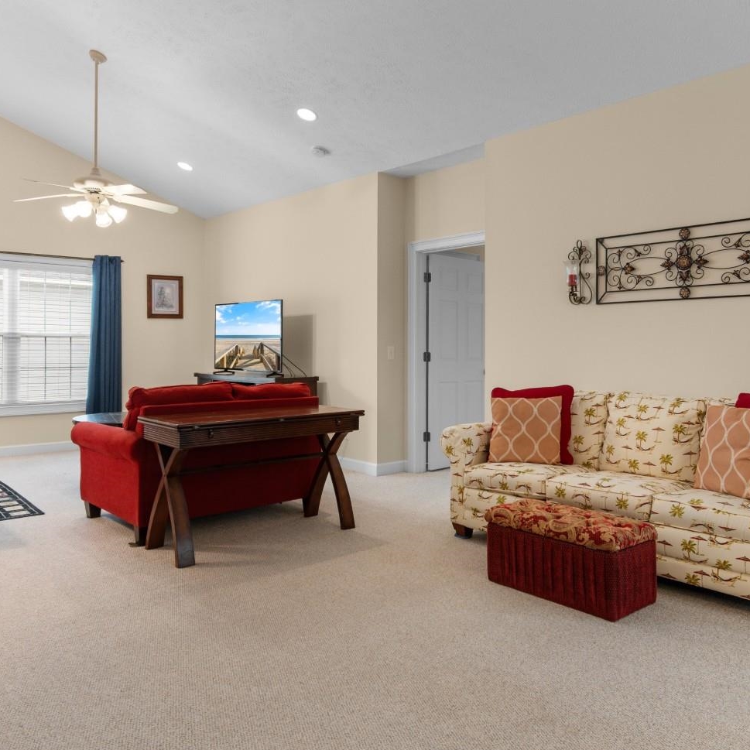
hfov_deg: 59.1
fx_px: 662
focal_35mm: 27
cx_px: 389
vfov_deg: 59.0
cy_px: 350
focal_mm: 13
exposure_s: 1/2
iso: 100
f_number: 4.8
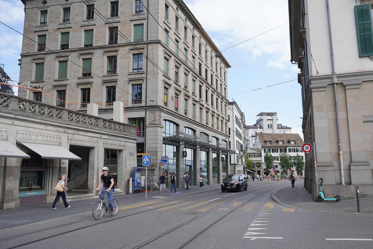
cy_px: 124
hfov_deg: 73.7
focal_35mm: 24
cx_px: 186
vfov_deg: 53.1
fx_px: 249
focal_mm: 24
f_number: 10
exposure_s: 1/100
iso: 100
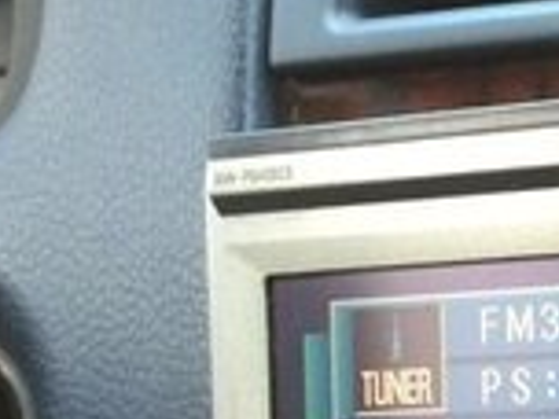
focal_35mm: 130
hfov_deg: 13.2
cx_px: 1107
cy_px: 840
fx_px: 2099
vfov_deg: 10.5
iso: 125
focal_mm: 4.12
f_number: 2.2
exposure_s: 1/30
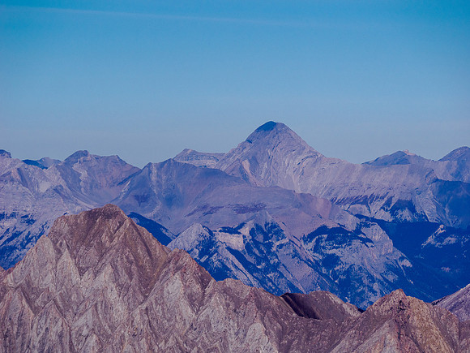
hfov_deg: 6.6
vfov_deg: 5.0
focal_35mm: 300
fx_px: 4073
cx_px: 235
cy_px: 176
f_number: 8
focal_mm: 150
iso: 200
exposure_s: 1/500
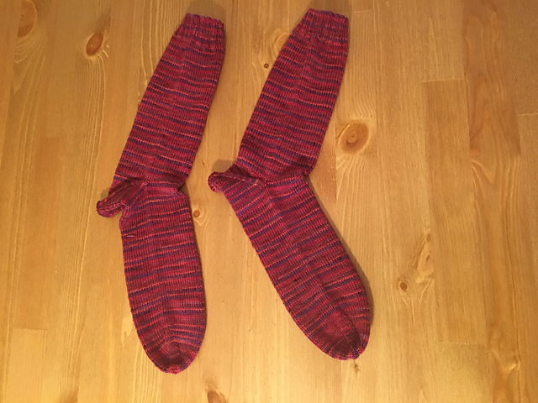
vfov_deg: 48.2
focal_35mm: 29
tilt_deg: -74.6
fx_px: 451
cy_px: 202
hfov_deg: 61.7
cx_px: 269
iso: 200
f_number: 2.2
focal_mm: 4.15
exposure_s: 1/17
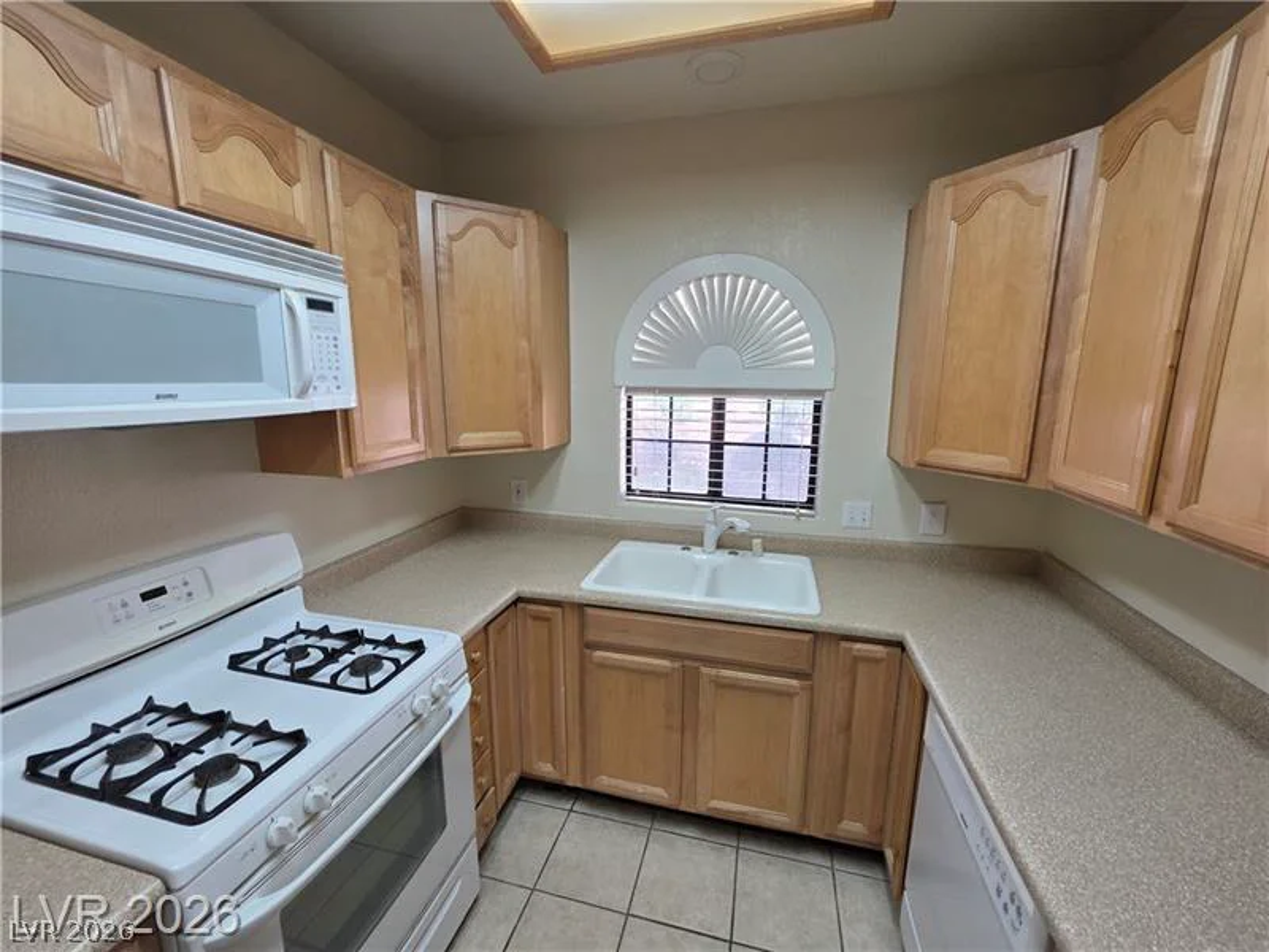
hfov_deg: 106.2
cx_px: 634
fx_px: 477
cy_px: 476
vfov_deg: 89.9
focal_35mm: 13
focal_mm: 2.2
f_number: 1.9
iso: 64
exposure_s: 1/120
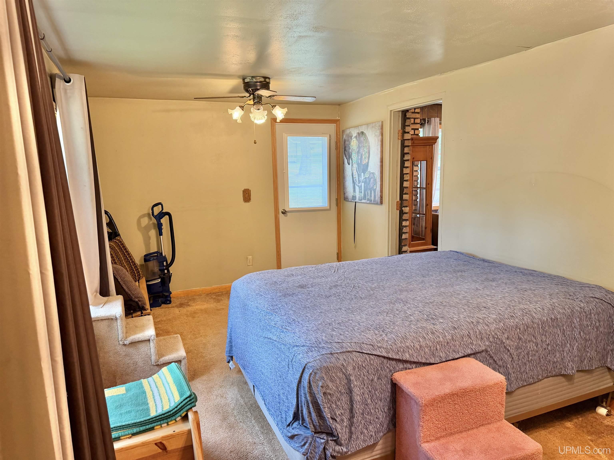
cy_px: 230
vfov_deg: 56.8
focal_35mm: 24
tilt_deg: -8.8
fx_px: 426
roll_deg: +1.9
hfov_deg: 71.6
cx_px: 307
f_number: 1.78
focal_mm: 6.76
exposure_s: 1/60
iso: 250
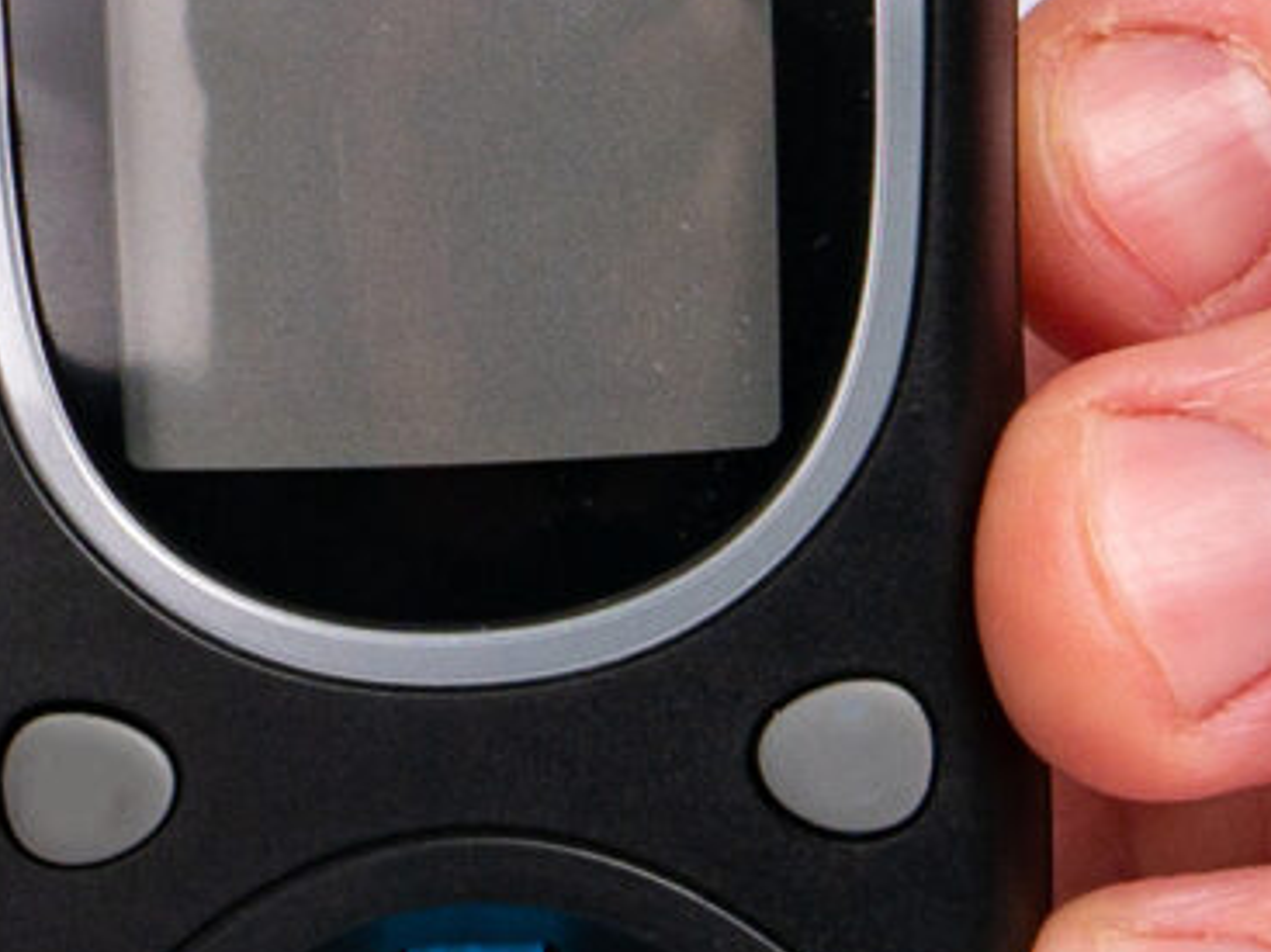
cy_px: 781
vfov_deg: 3.0
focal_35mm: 503
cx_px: -1541
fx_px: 18463
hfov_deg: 3.9
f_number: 7.1
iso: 100
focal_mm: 34
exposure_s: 1/100
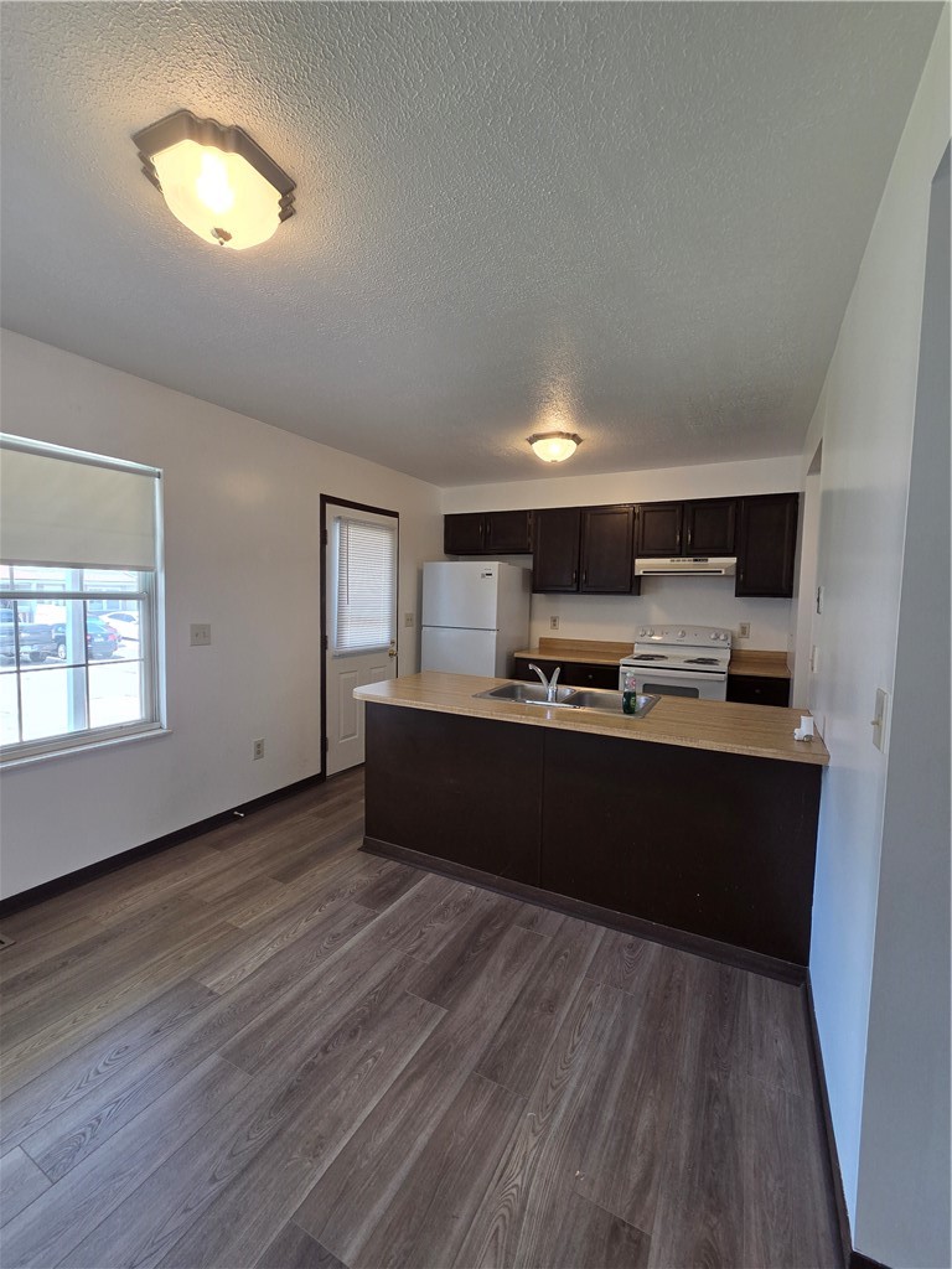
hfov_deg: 89.9
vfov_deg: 106.2
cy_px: 634
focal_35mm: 13
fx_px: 477
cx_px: 476
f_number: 2.2
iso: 100
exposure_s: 1/120
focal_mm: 2.2
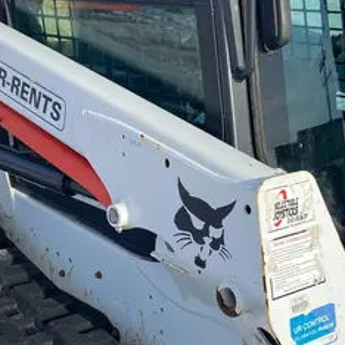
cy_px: 201
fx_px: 812
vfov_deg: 24.0
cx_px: 140
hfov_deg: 24.0
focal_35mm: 72
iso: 32
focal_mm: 4.25
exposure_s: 1/2410
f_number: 1.8
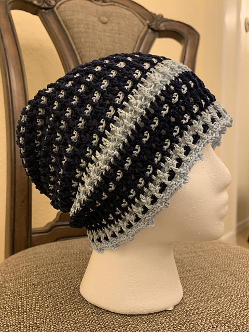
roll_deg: -1.0
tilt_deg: -1.3
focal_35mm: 26
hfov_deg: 53.1
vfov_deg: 67.3
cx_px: 124
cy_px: 166
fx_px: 249
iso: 320
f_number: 1.8
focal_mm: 4.25
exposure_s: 1/40
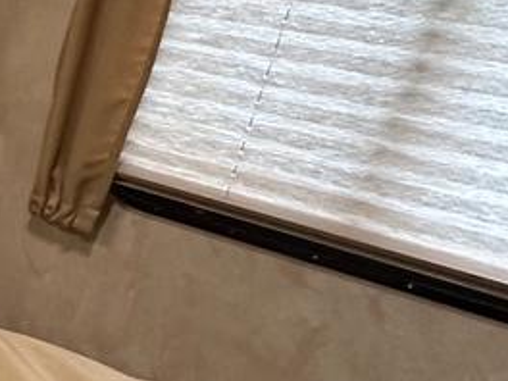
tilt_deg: -20.0
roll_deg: -0.7
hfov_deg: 16.7
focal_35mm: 68
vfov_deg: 21.6
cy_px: 165
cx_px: -616
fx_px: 998
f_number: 2.2
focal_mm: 2.22
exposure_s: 1/60
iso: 400
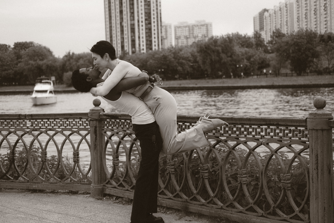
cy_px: 112
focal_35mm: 53
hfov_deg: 37.5
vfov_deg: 25.5
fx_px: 492
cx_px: 167
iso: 1000
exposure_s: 1/4000
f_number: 2.2
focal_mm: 35
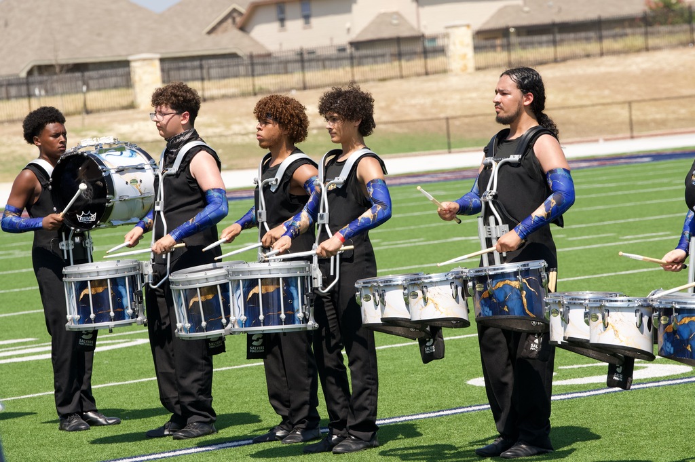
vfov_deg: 7.4
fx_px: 3569
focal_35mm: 185
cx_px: 348
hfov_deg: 11.1
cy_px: 231
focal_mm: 185
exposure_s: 1/1600
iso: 800
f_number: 8
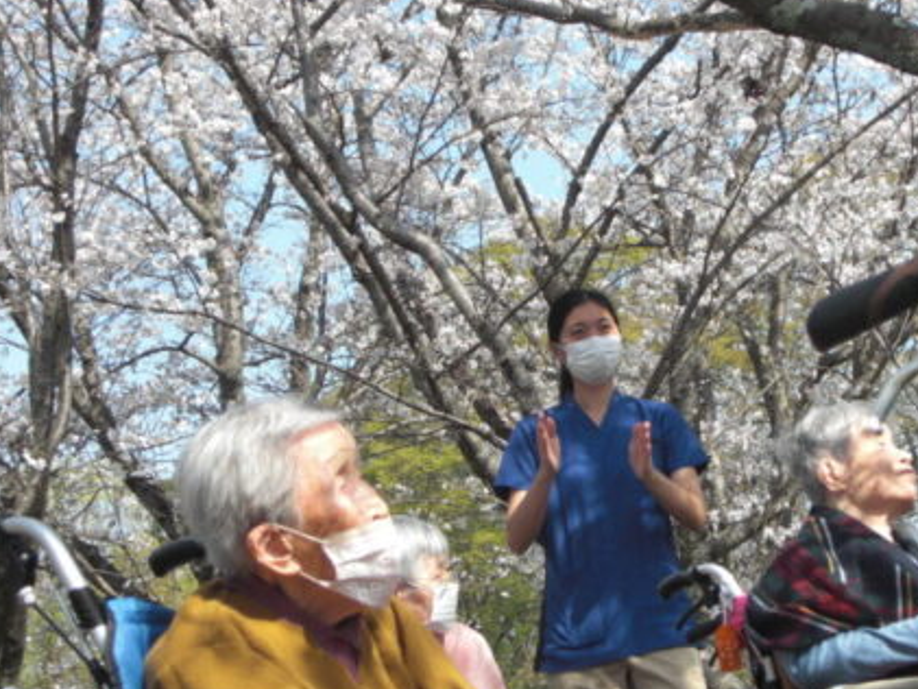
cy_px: 388
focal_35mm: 94
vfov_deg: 15.7
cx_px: 573
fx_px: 2494
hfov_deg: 20.8
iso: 50
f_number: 4.1
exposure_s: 1/250
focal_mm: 11.7
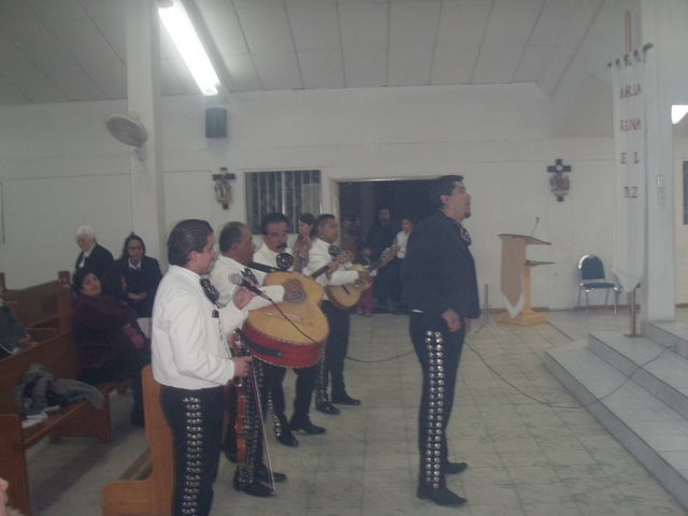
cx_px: 344
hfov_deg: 49.0
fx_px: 755
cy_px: 258
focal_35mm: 38
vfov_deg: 37.7
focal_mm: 6.7
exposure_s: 1/30
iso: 200
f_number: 3.5
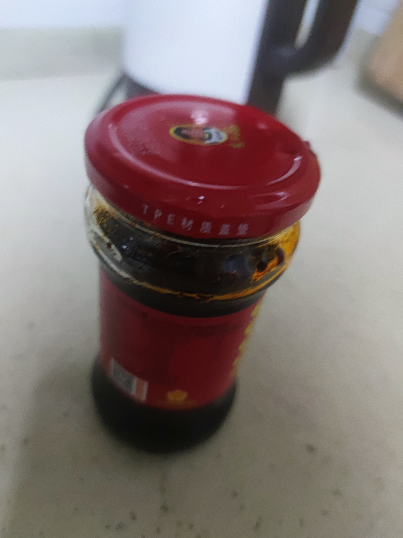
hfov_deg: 56.8
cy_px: 269
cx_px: 202
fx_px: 373
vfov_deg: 71.6
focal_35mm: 24
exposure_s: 1/50
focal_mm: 6.72
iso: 1296
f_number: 1.69
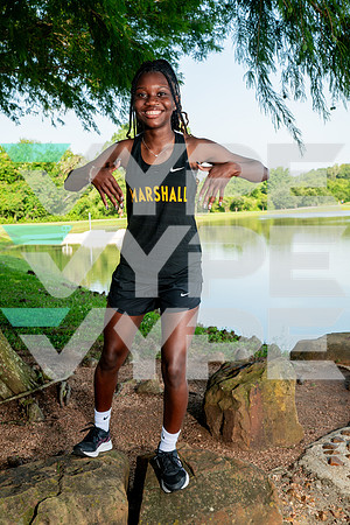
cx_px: 175
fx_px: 700
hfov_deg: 28.1
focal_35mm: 48
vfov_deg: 41.1
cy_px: 262
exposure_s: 1/200
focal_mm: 48
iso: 200
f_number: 7.1
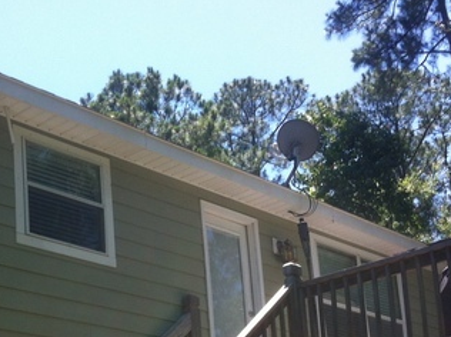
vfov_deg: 19.3
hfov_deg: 26.0
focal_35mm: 74
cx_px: 108
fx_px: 963
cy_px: 328
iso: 80
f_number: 2.8
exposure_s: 1/479
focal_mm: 3.85
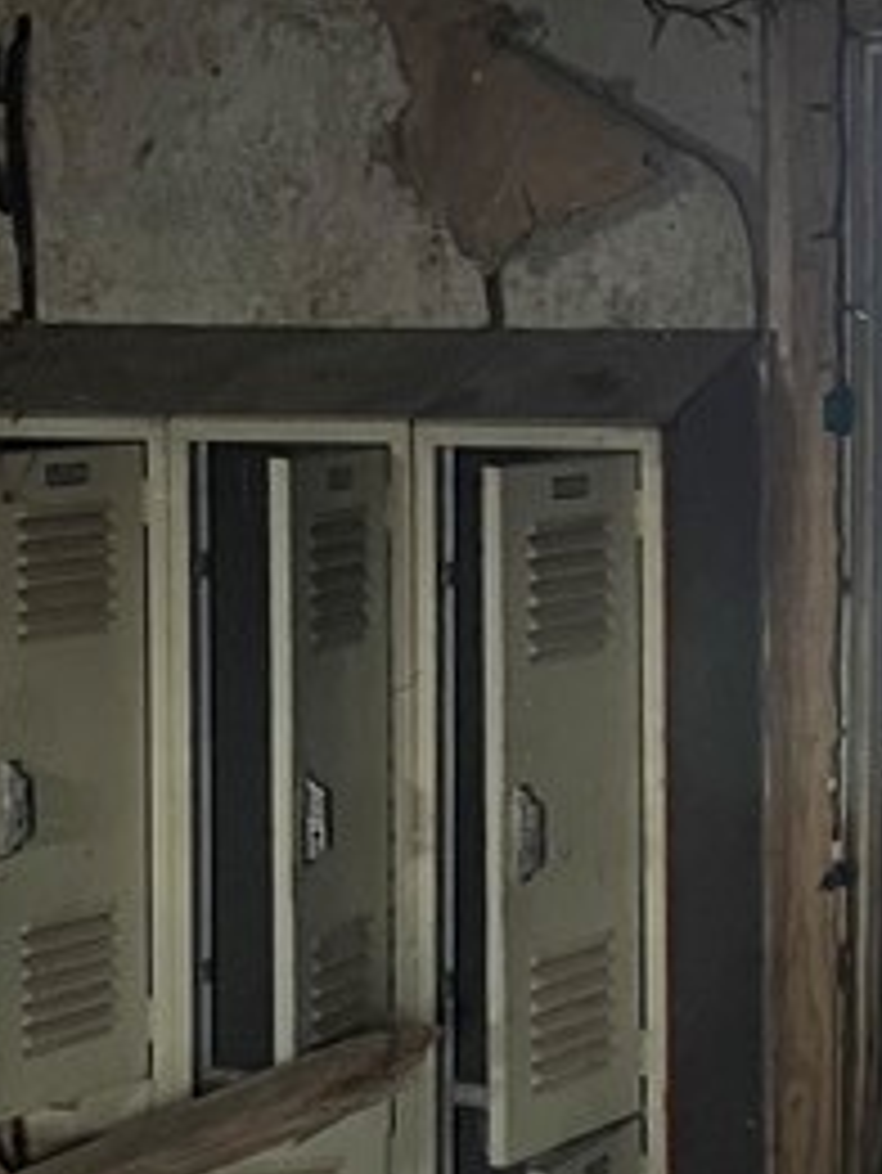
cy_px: 382
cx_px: 963
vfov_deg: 19.2
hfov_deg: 14.2
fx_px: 3462
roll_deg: -2.3
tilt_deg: -2.4
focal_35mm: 102
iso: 800
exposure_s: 1/30
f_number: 1.6
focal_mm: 4.2
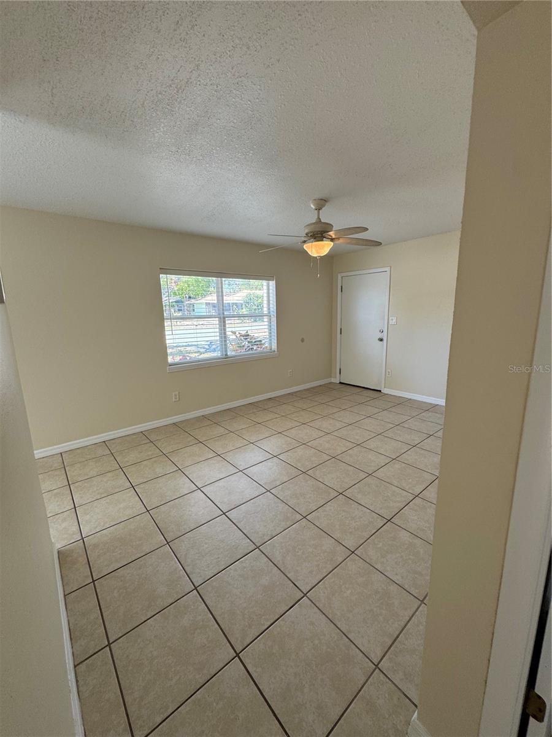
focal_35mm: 14
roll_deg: +1.2
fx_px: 298
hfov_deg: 85.7
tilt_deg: -11.8
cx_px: 276
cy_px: 368
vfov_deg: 102.1
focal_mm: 2.22
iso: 100
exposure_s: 1/120
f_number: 2.2
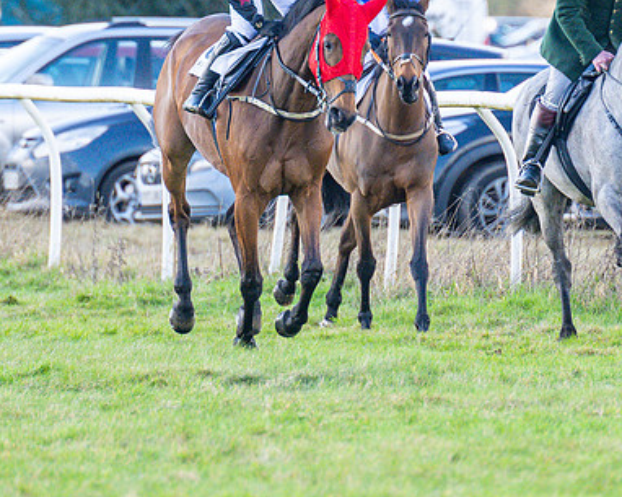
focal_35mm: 991
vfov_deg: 1.6
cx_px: 385
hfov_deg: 2.0
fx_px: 18229
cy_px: 167
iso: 800
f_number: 4
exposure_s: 1/1000
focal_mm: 280
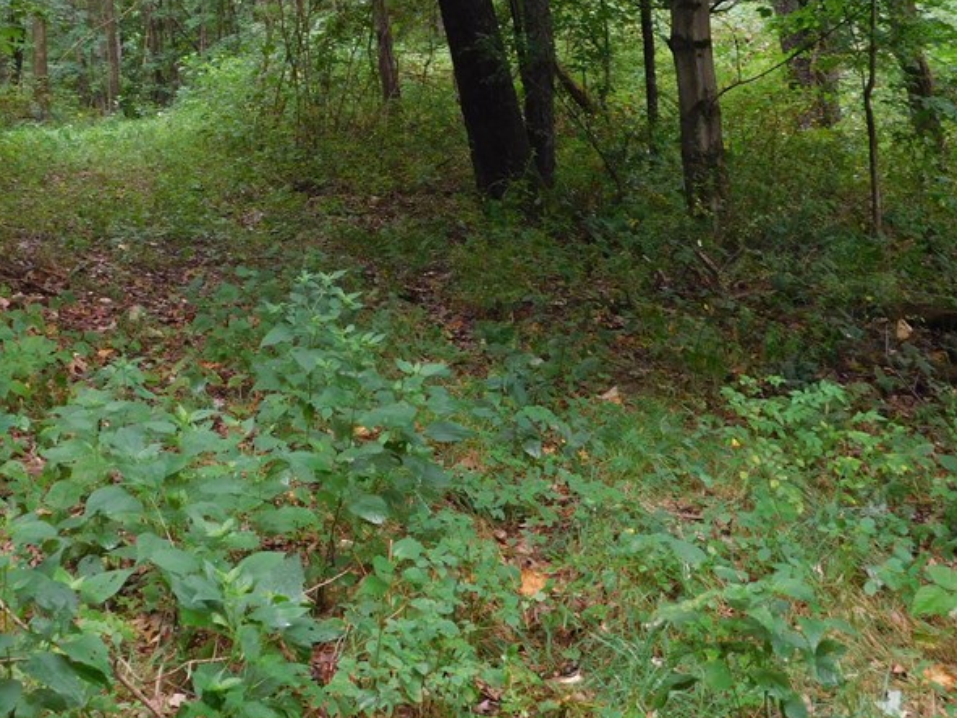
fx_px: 2156
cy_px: 167
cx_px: 228
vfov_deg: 18.7
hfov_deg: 24.7
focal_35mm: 78
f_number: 3.7
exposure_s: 1/30
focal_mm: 8
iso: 180
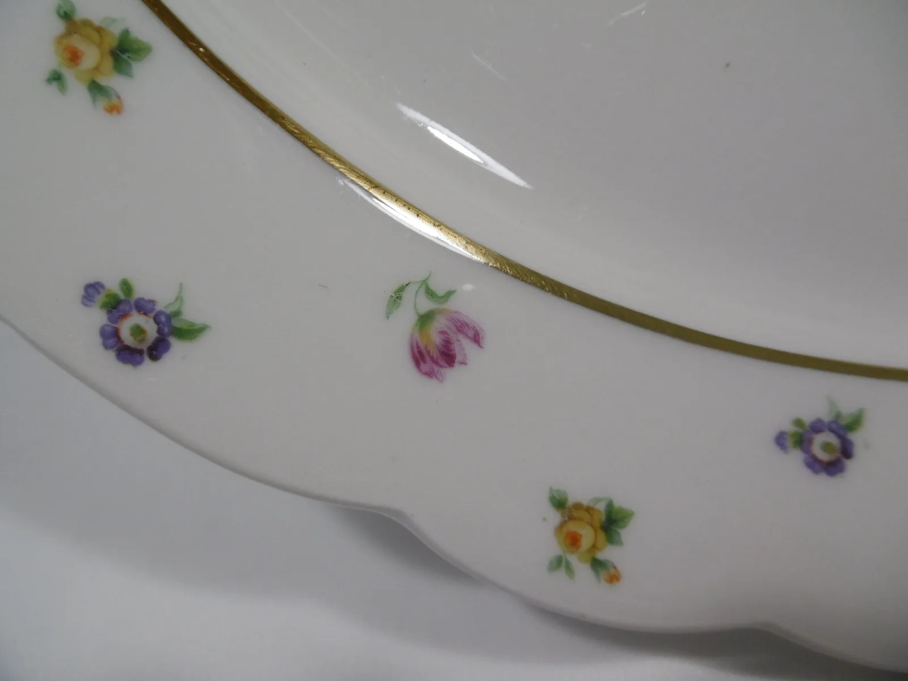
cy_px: 340
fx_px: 630
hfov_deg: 71.6
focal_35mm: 24
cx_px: 454
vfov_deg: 56.8
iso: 100
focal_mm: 4.3
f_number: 3.1
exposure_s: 1/40
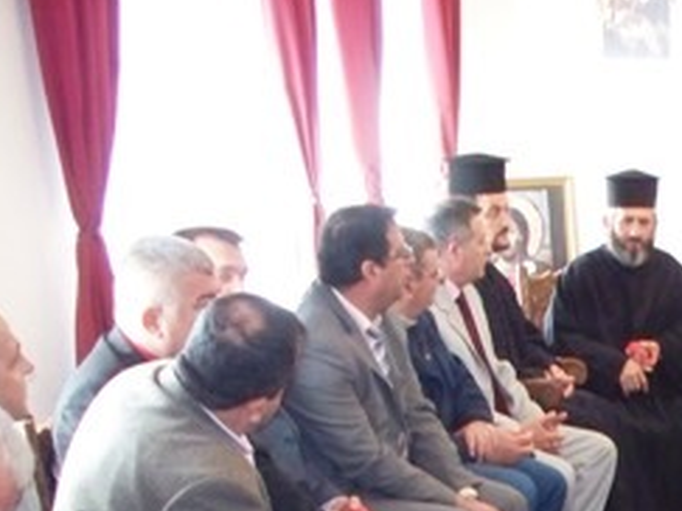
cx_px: 800
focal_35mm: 95
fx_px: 1871
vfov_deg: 14.9
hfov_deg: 19.5
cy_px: 657
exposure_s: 1/30
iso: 400
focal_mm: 7.54
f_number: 2.8
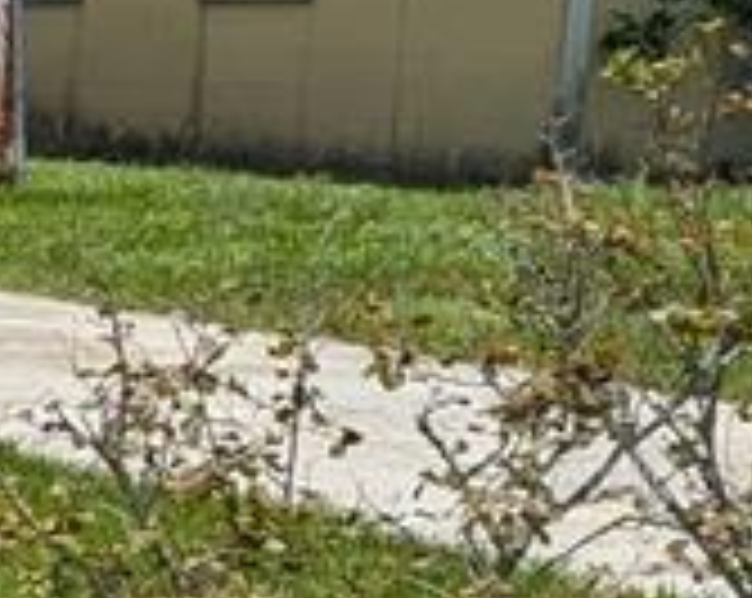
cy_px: 472
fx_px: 3199
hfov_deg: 10.1
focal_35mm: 144
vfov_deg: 10.7
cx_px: -1481
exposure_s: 1/3425
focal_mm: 6.81
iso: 44
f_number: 1.85
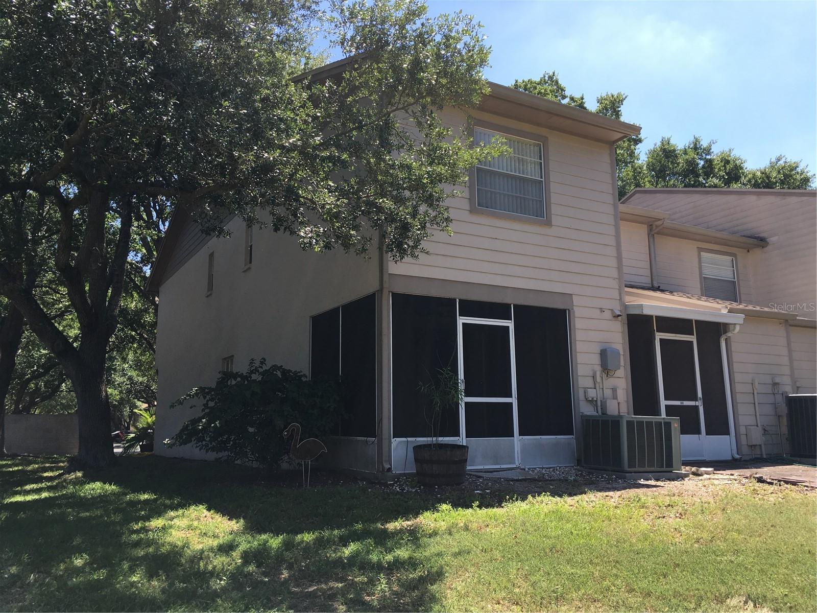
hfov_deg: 61.7
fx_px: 684
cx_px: 408
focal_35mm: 29
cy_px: 306
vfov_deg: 48.2
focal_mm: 4.15
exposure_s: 1/605
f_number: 2.2
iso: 25
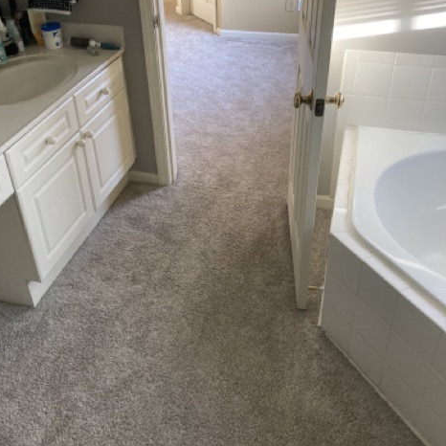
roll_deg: +0.0
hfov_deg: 48.4
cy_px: 164
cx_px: 217
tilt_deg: -30.2
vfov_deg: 47.9
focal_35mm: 34
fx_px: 496
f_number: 1.8
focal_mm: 3.99
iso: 80
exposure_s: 1/81
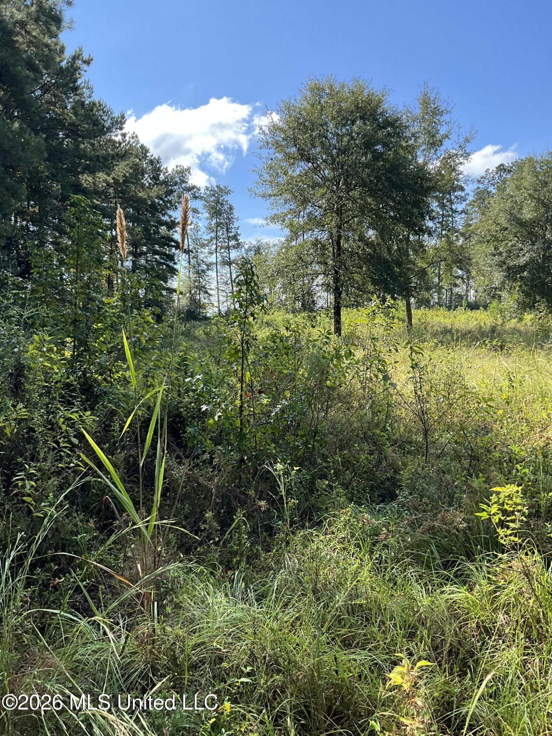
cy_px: 368
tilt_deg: -4.0
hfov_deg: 48.2
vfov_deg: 61.7
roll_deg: +0.6
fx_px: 617
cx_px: 276
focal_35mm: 29
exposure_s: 1/529
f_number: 1.8
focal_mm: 3
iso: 25
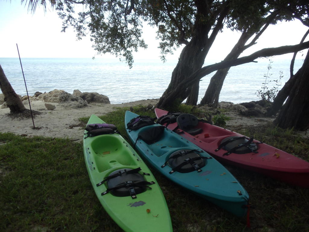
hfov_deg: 42.9
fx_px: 393
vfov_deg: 32.9
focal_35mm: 44
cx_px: 154
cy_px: 116
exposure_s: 1/160
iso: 100
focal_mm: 6
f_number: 7.1
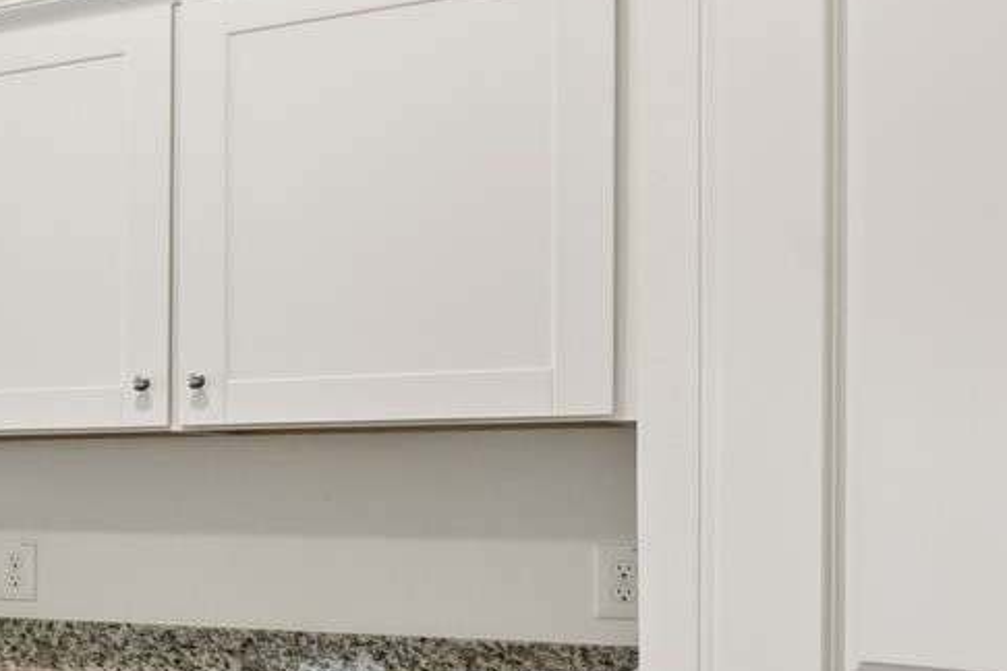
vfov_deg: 22.5
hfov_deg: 21.6
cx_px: -808
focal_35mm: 59
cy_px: 589
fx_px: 1650
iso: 400
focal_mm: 14
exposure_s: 1/25
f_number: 8
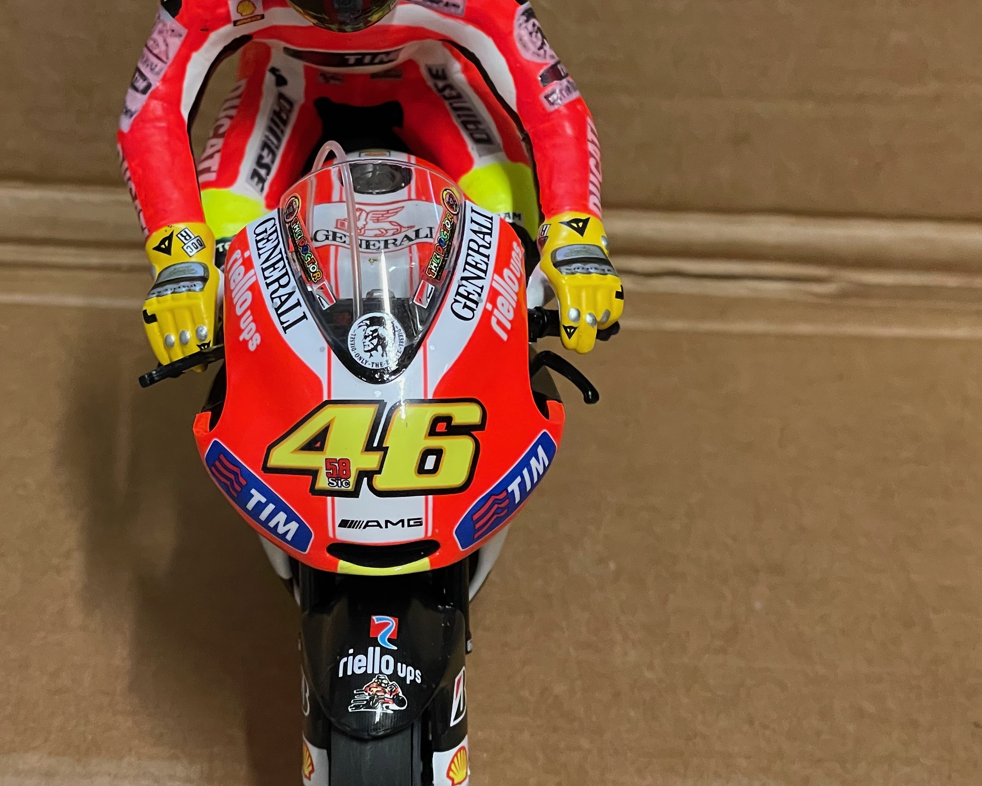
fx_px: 2529
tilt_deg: -31.2
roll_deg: -1.5
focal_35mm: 87
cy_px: 398
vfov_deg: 17.7
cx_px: 353
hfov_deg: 21.9
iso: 400
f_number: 2
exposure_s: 1/50
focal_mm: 6
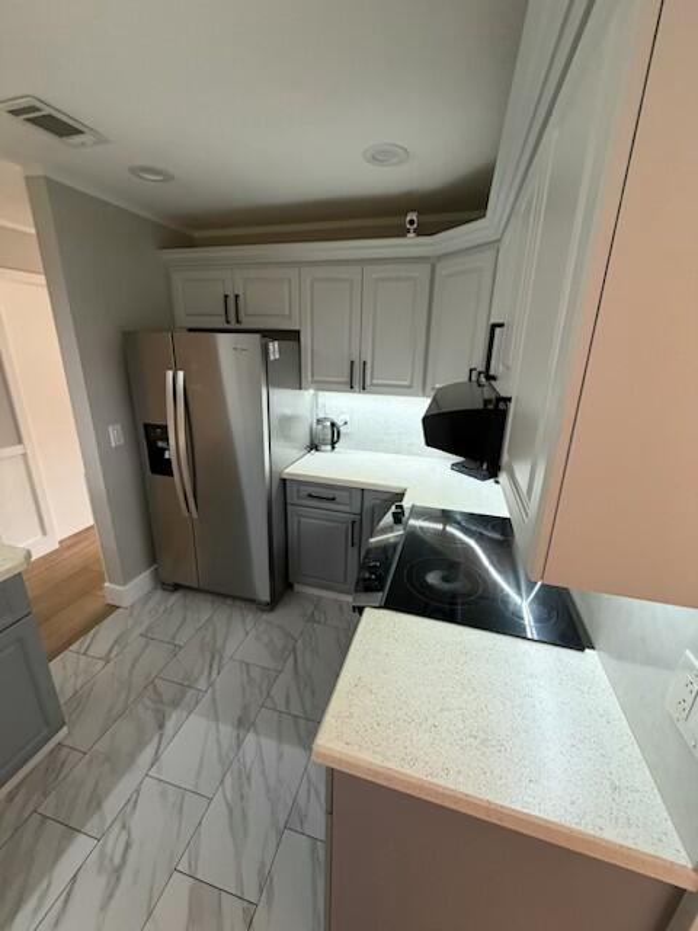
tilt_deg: -16.8
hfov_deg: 85.7
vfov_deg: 102.1
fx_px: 376
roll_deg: -0.7
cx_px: 349
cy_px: 466
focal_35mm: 14
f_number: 2.2
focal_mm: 2.22
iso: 320
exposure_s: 1/60
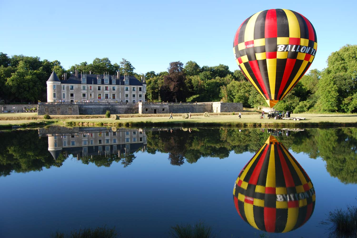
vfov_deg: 47.9
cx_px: 178
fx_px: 268
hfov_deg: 67.4
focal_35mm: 27
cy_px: 119
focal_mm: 18
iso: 100
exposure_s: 1/125
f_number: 5.6
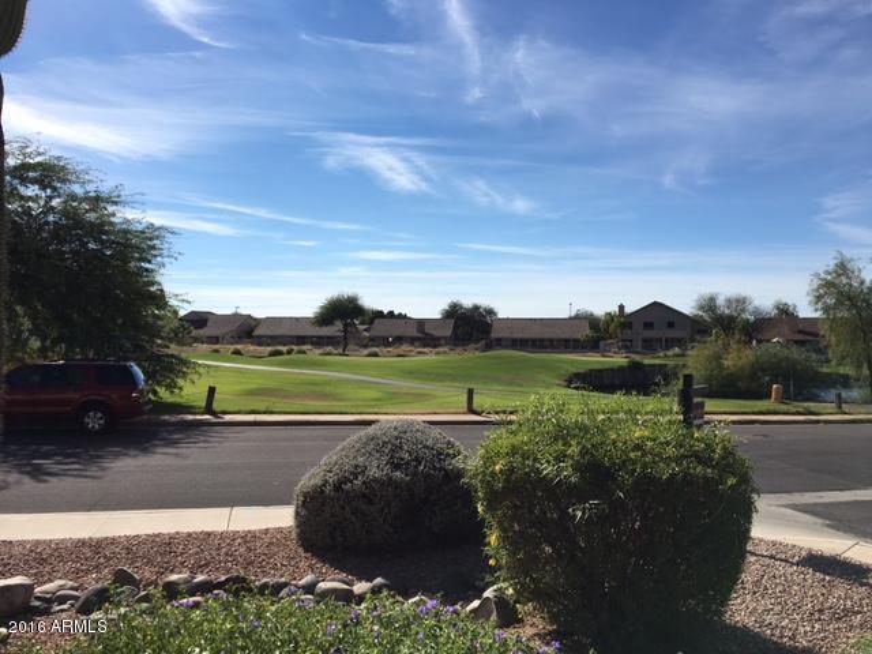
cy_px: 327
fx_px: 731
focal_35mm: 29
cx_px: 436
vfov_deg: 48.2
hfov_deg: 61.7
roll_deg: +0.0
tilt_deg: +0.1
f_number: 2.2
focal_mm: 4.15
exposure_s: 1/2849
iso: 25
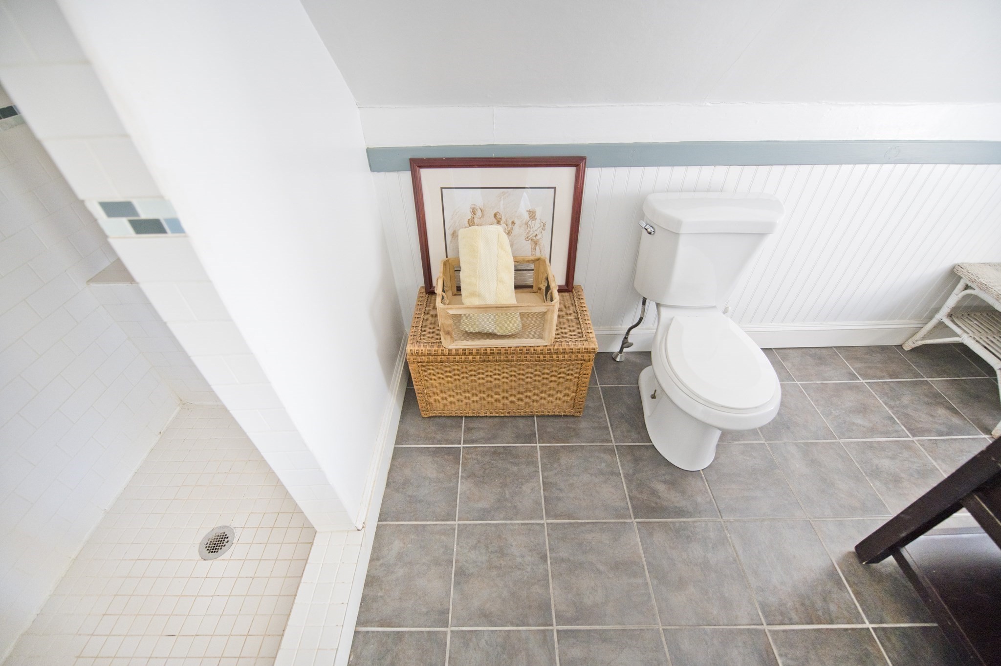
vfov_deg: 81.1
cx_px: 500
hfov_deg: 104.3
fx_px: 389
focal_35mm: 14
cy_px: 333
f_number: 2.8
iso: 1400
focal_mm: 14
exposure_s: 1/125
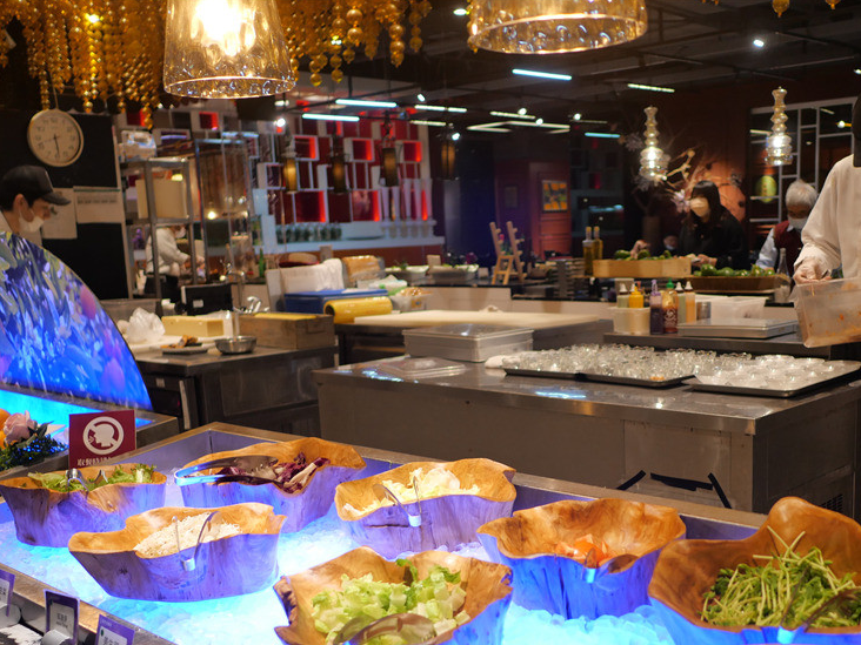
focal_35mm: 41
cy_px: 437
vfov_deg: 34.8
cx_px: 510
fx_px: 1020
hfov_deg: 45.6
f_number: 1.7
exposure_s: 1/60
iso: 320
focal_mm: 15
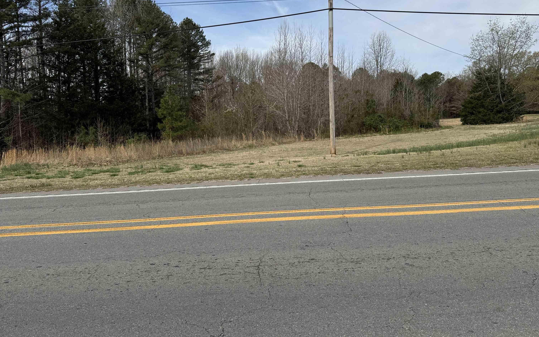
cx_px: 269
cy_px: 142
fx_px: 382
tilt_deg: -8.4
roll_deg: +0.7
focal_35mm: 26
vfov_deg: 47.4
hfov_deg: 70.4
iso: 80
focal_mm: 6.76
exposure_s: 1/4608
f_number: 1.78
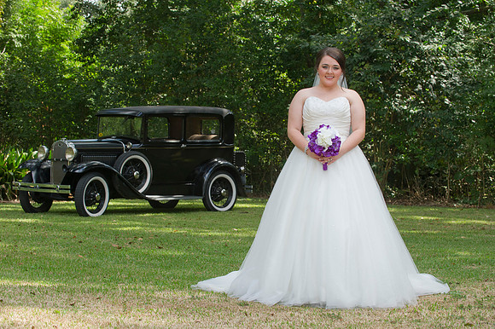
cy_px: 164
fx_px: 1127
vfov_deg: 16.6
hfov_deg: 24.8
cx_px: 248
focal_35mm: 82
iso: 320
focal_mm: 82
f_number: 6.3
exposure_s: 1/125
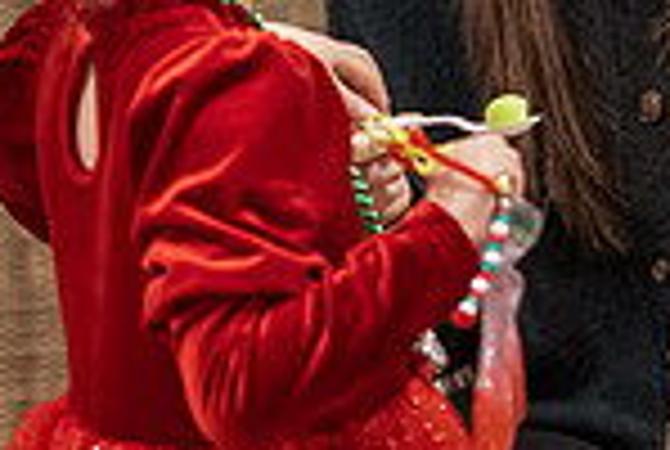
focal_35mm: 369
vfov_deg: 3.7
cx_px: 580
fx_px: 6881
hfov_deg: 5.6
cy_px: -65
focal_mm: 95
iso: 1250
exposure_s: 1/200
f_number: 3.2
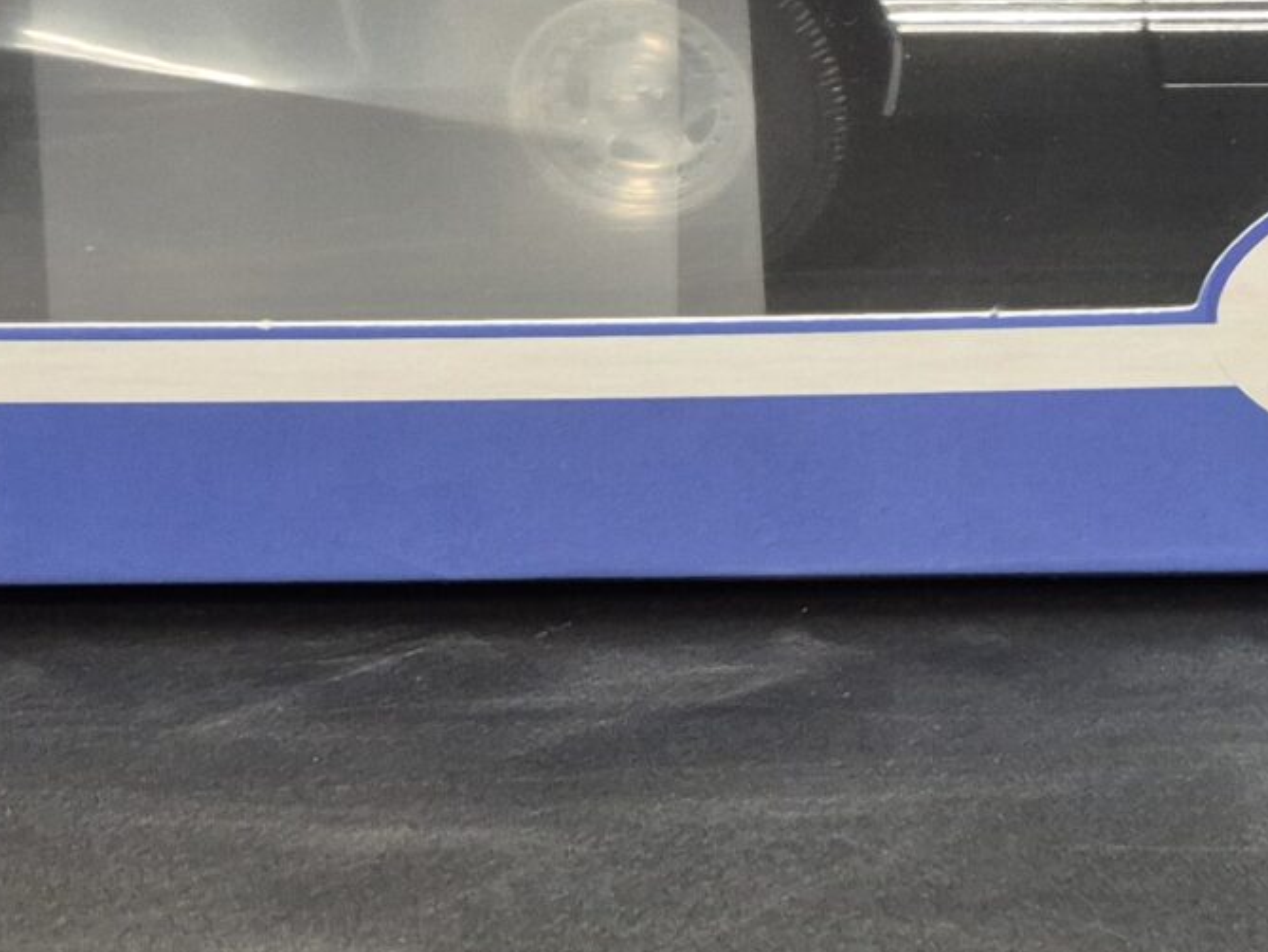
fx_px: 3224
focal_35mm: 88
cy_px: -127
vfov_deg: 16.2
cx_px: 1706
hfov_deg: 20.1
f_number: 1.8
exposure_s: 1/100
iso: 500
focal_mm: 5.4
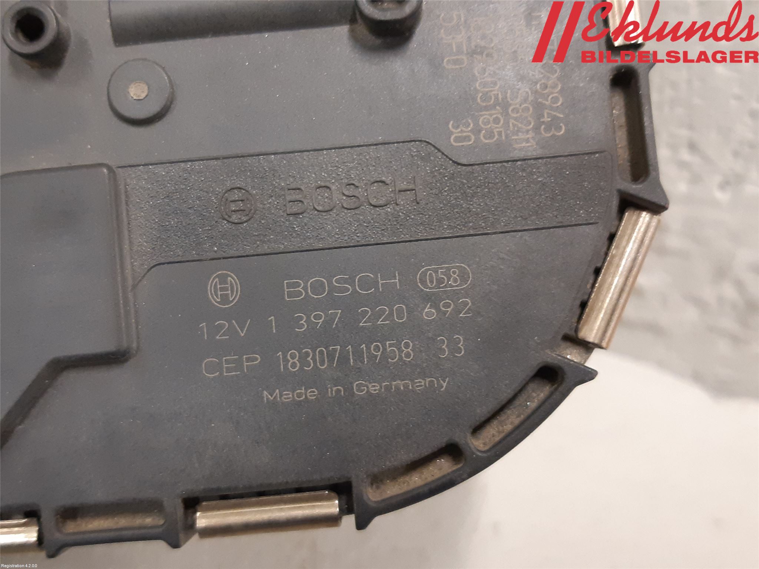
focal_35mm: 26
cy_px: 284
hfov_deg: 67.3
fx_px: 570
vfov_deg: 53.1
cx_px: 380
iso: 250
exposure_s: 1/33
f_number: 1.7
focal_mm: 3.93
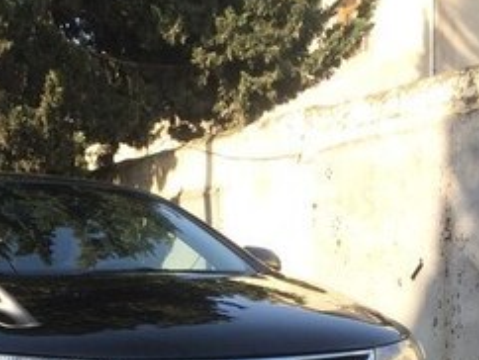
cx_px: 133
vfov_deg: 17.5
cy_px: 466
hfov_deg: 24.5
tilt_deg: -6.1
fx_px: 1094
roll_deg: +0.9
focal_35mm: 79
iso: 32
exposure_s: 1/595
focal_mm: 4.15
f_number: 2.2
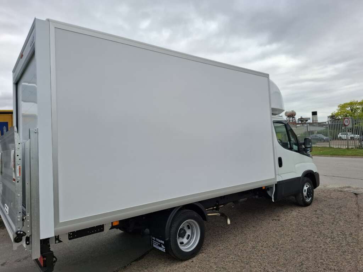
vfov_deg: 58.9
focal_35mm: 23
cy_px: 136
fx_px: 241
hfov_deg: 73.9
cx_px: 182
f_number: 1.8
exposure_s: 1/1348
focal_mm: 5.54
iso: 50
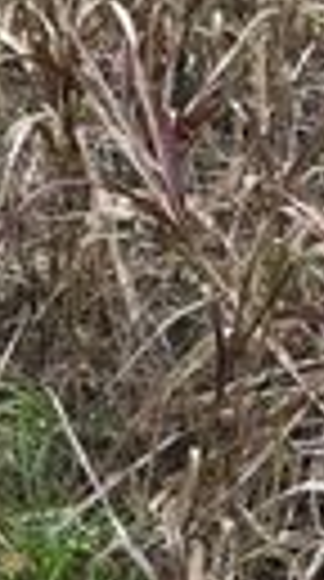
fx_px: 1997
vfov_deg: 16.2
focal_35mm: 130
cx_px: 738
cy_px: -22
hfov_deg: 8.6
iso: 50
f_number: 1.78
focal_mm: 6.76
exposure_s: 1/139
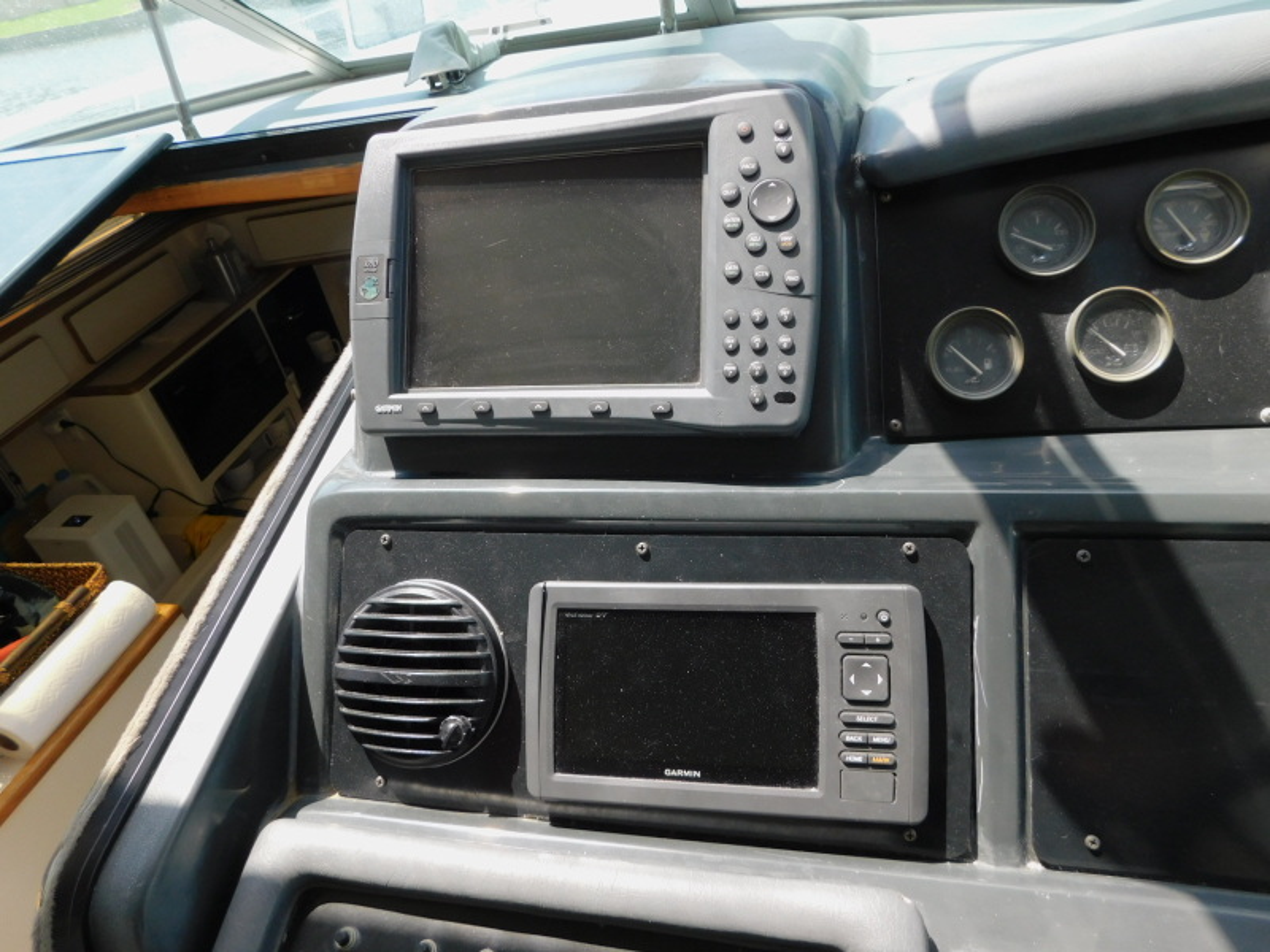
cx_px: 635
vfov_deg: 58.9
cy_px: 476
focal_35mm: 23
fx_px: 844
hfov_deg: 73.9
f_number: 3
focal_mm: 4
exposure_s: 1/400
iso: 125
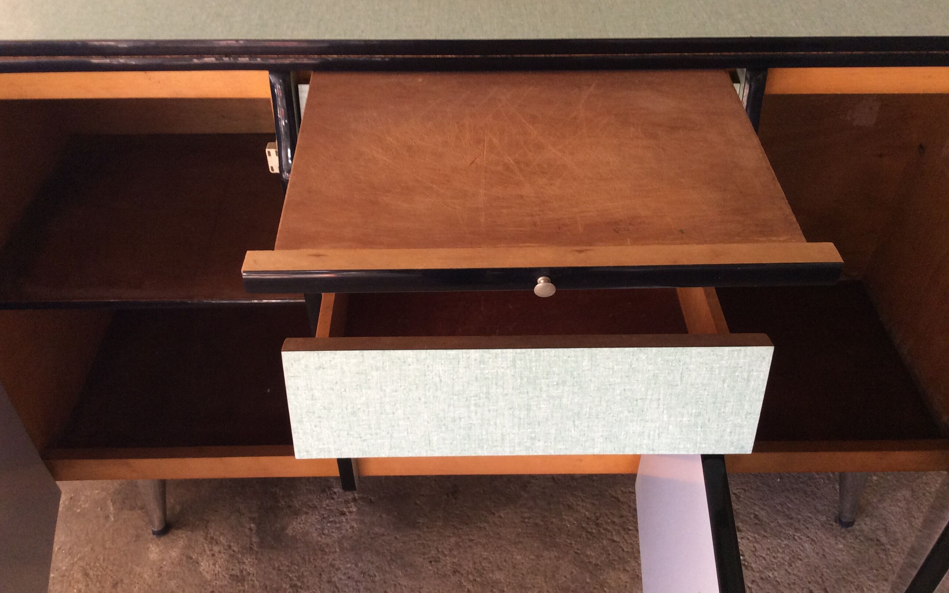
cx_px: 473
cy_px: 306
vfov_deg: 37.3
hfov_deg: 56.7
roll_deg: -0.5
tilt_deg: -42.6
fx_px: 879
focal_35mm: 34
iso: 100
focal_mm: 3.3
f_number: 2.4
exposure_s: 1/25
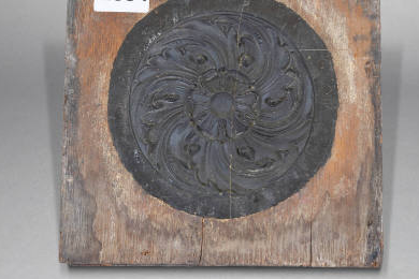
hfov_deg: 26.3
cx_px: 221
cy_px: 102
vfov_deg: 17.7
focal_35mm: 77
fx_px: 896
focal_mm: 60
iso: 100
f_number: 11
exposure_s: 1/4
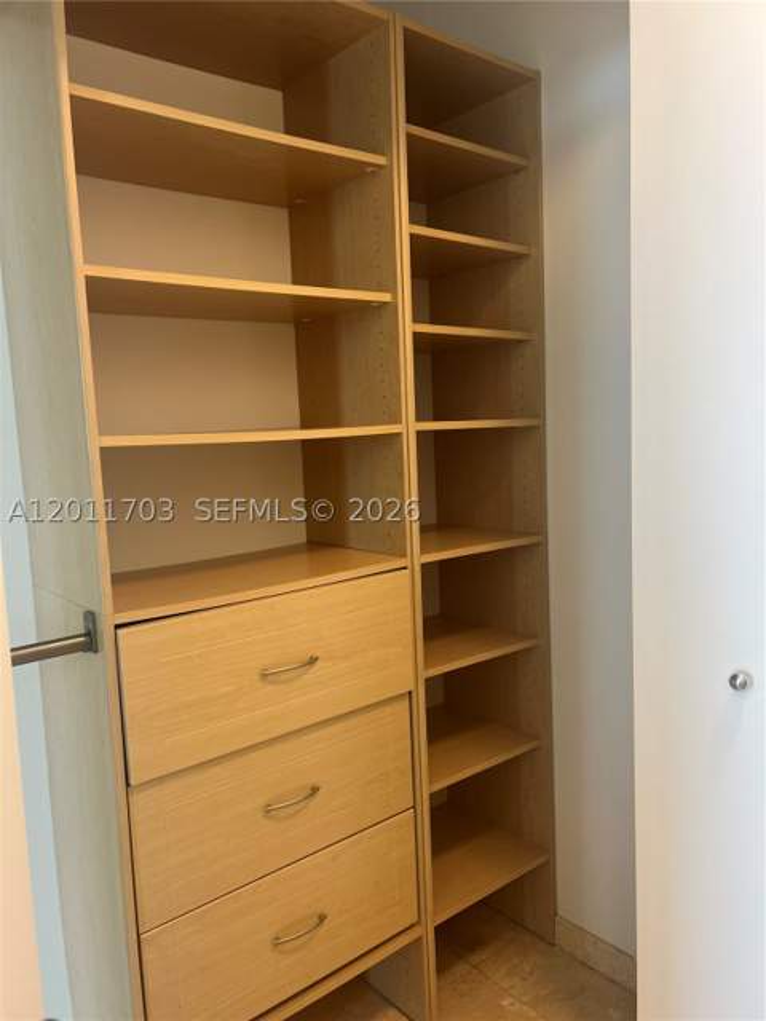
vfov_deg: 67.3
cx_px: 383
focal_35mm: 26
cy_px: 510
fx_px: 767
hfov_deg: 53.1
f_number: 1.5
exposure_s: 1/60
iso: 80
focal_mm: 5.7
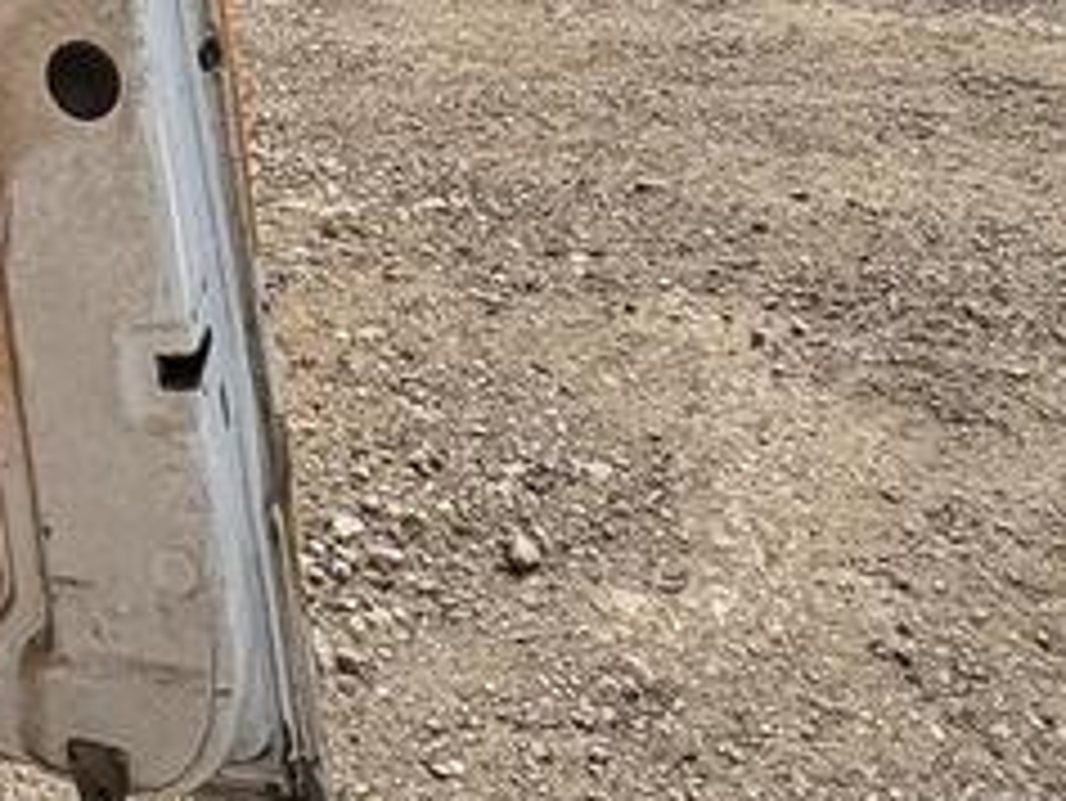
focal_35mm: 53
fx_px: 1633
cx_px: -175
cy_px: -576
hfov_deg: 31.1
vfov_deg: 20.7
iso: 40
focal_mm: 2.22
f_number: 2.2
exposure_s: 1/1789
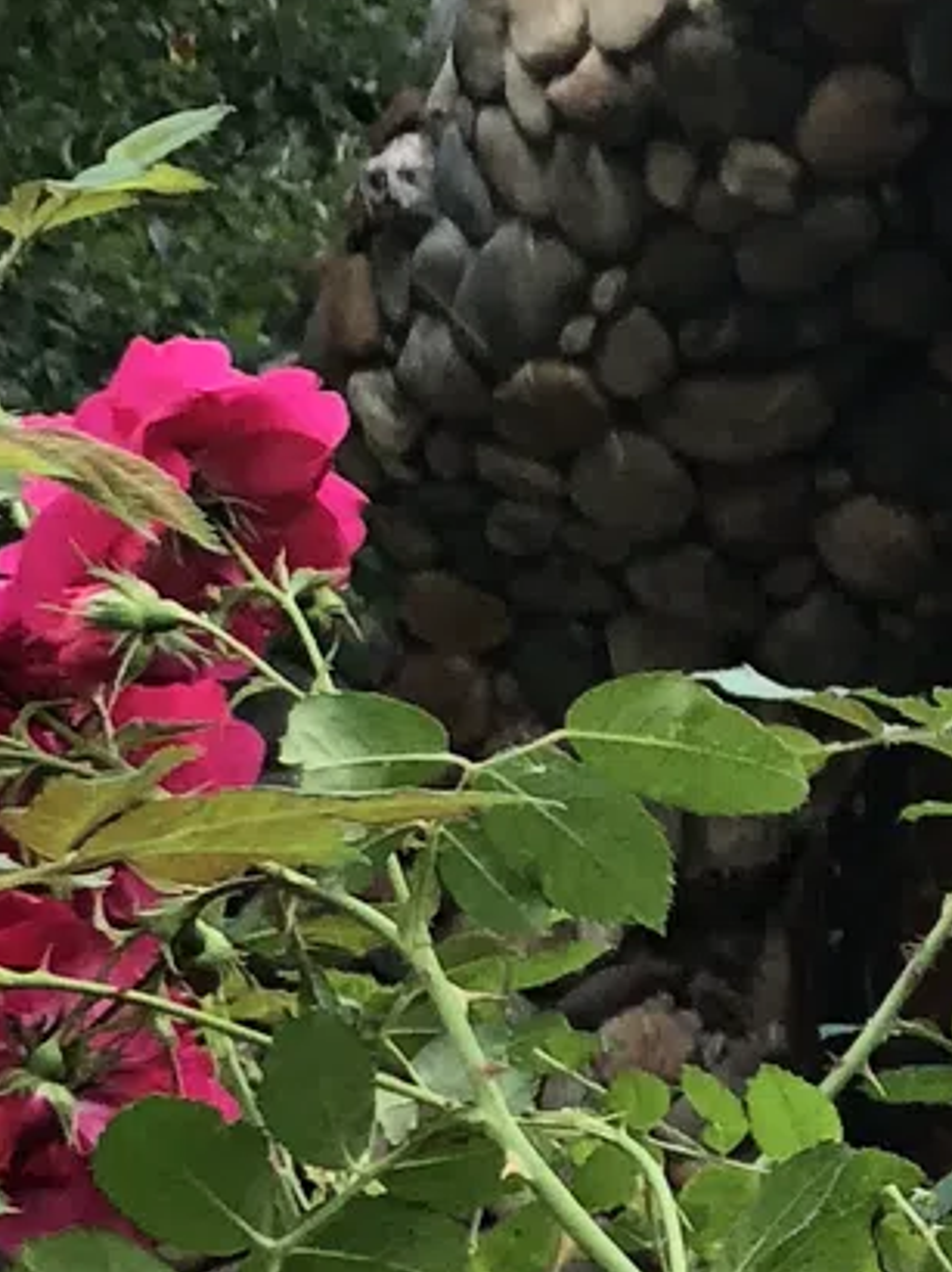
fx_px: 6020
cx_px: 1696
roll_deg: -1.1
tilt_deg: +2.0
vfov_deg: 11.9
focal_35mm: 164
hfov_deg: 8.7
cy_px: 1213
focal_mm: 3.99
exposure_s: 1/60
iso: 160
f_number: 1.8
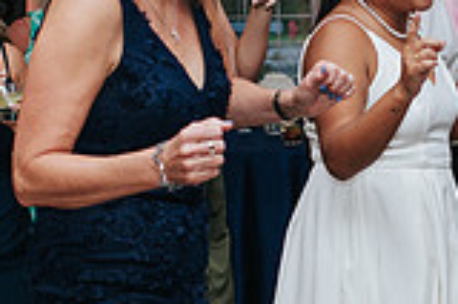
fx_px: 1612
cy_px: 227
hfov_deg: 16.1
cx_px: 338
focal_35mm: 127
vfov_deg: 10.7
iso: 800
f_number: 3.2
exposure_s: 1/200
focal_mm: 35
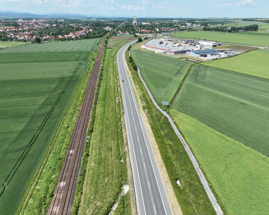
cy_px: 108
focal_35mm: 26
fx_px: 207
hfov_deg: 65.9
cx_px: 145
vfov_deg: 54.9
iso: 100
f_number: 2.8
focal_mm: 12.29
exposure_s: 1/1250
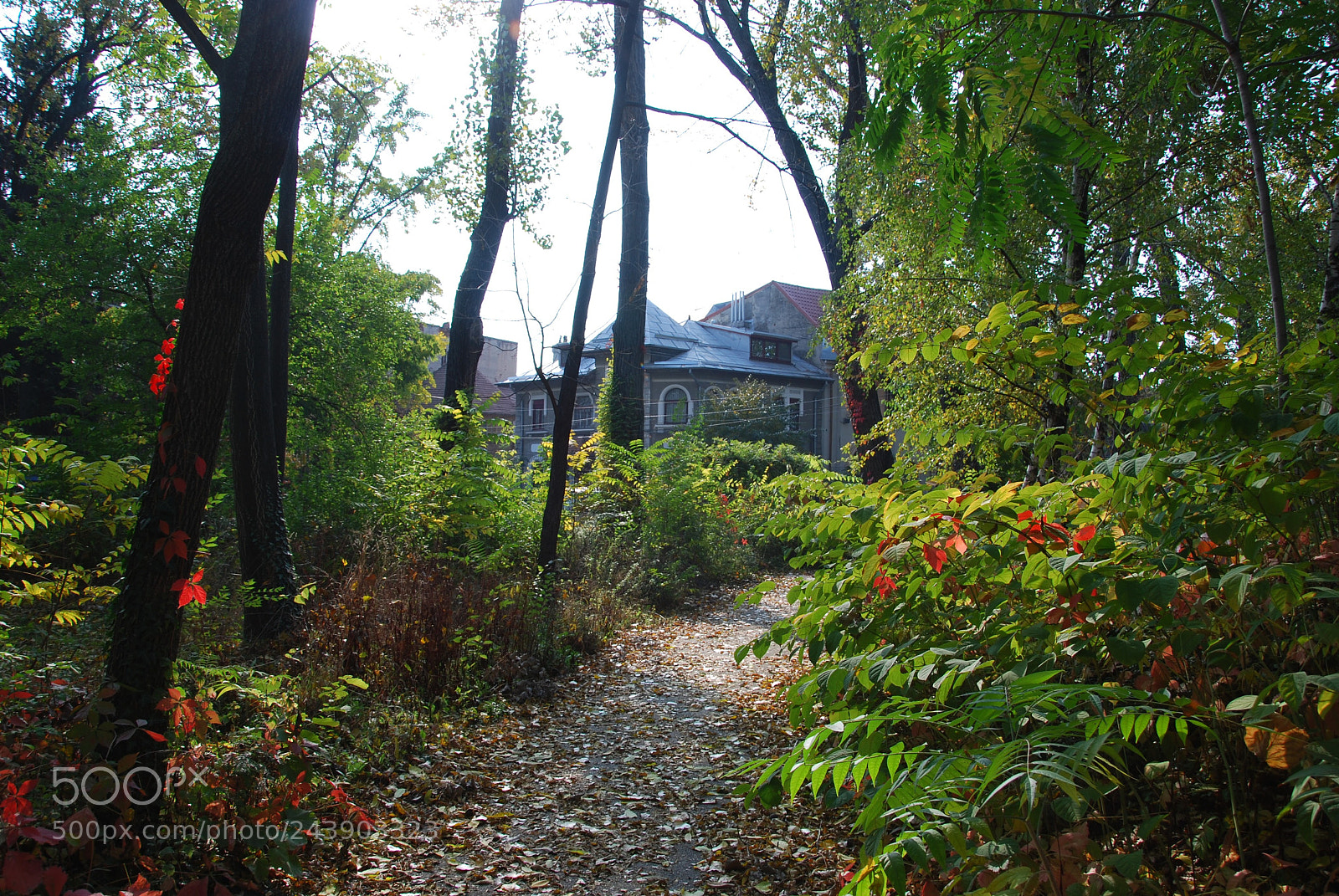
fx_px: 1005
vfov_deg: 48.0
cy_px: 448
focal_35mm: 27
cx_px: 670
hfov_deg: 67.3
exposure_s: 1/160
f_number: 6.3
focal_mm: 18
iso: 100
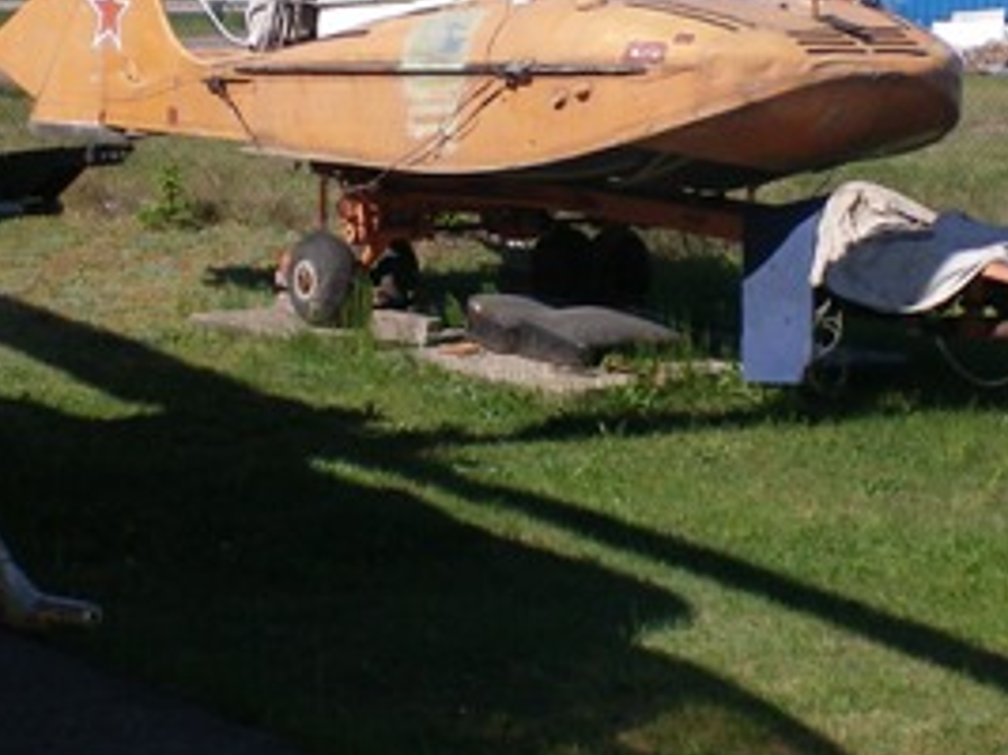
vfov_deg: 16.2
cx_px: 664
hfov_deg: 21.5
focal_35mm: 91
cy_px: 260
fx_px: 2649
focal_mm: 6.3
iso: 64
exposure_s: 1/640
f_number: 4.6
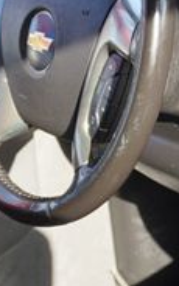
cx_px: 204
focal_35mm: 138
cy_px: 103
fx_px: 1077
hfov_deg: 9.4
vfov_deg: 15.1
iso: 160
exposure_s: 1/60
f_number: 4.5
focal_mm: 26
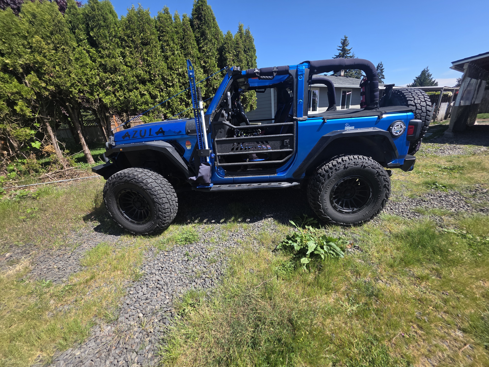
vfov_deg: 89.9
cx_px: 244
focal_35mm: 13
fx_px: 184
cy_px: 184
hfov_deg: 106.2
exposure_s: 1/2000
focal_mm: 2.2
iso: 64
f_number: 1.9
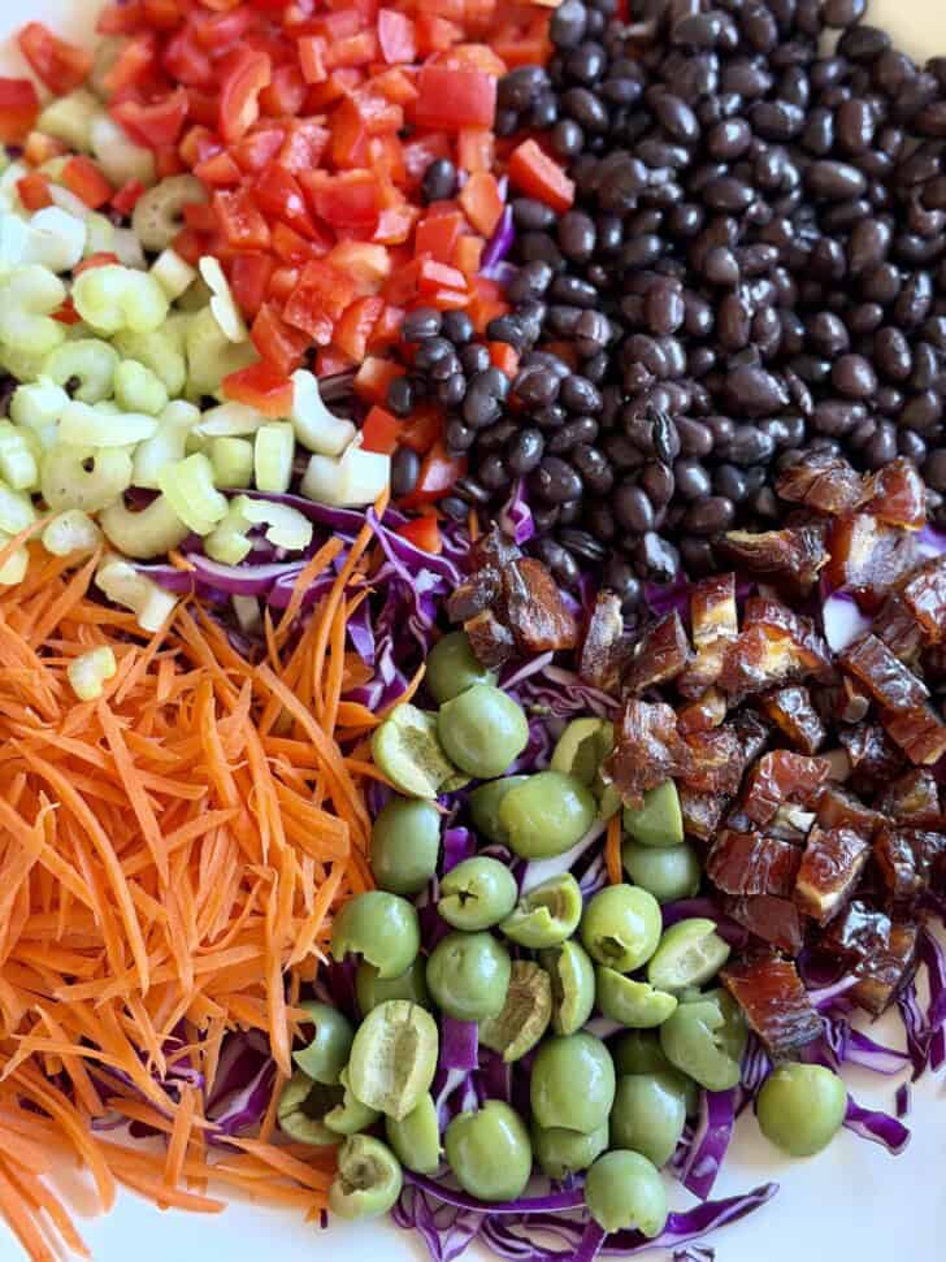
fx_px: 1749
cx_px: 473
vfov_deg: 39.7
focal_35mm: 48
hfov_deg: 30.3
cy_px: 631
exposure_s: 1/60
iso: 160
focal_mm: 6.8
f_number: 1.8
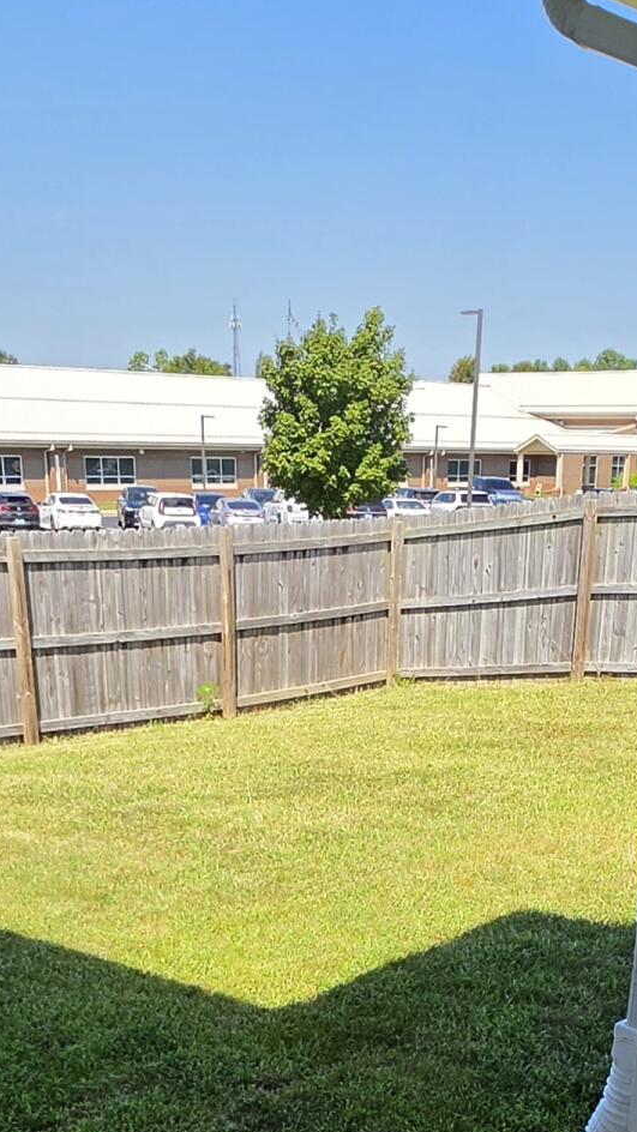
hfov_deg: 26.5
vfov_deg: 40.0
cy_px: 1127
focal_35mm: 45
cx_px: 391
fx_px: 1351
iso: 32
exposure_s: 1/1279
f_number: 1.9
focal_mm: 2.2
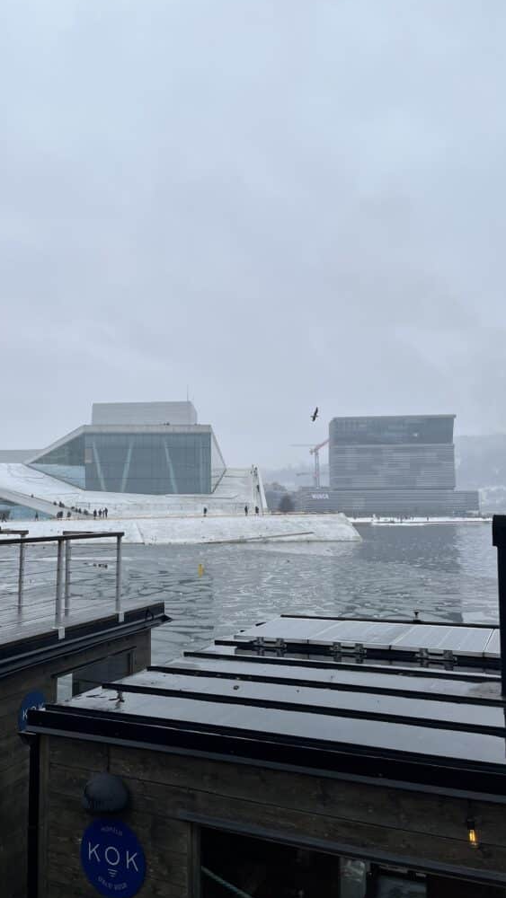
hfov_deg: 39.8
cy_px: 449
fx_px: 691
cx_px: 180
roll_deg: +1.2
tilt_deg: +6.6
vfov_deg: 66.1
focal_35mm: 29
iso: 50
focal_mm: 5.1
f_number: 1.6
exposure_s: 1/804
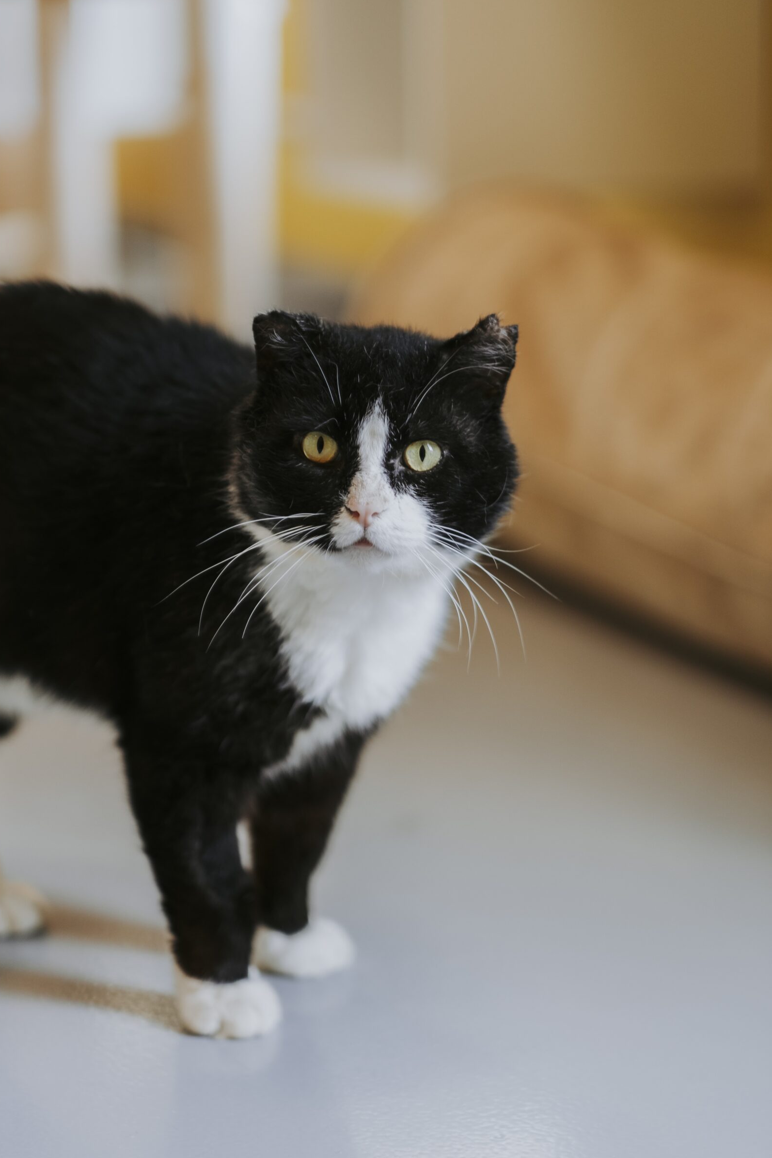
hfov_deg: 15.2
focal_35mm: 90
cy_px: 576
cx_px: 376
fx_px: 2894
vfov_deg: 22.6
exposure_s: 1/200
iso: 400
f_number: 1.2
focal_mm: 56
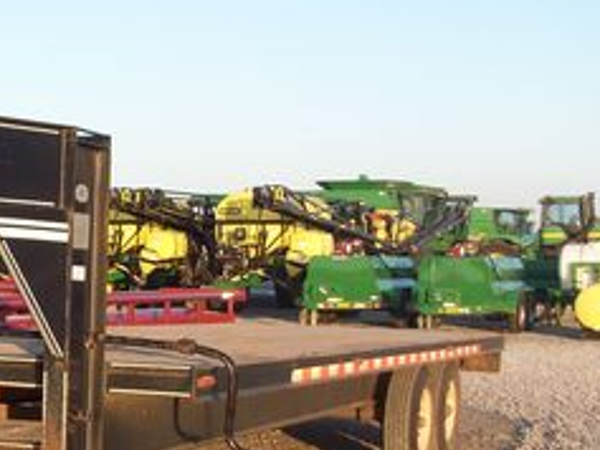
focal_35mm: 78
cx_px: -66
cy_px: 278
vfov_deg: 18.9
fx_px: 1353
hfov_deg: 23.4
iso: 64
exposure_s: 1/266
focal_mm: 5.7
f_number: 2.8
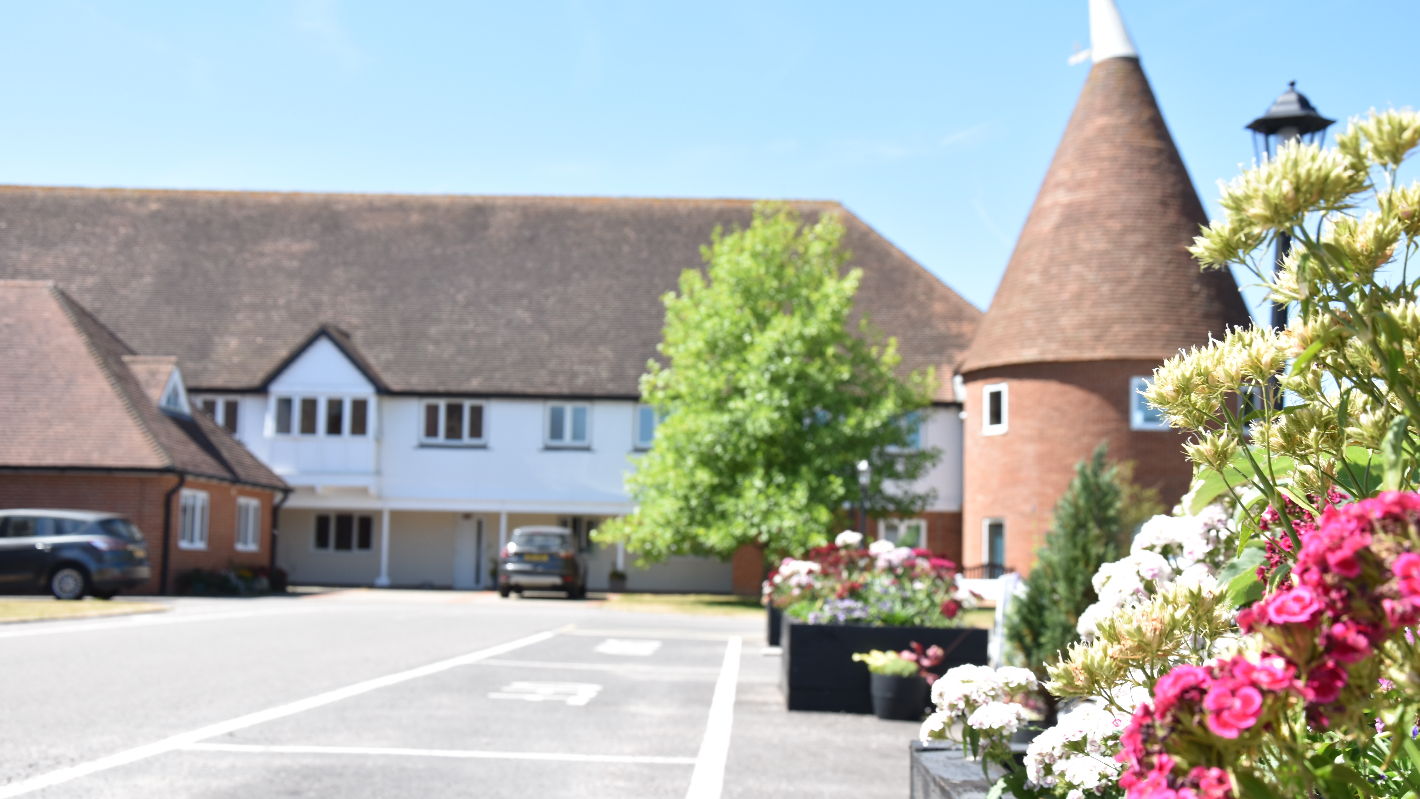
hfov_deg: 45.5
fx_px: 1694
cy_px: 417
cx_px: 701
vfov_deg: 26.5
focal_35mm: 45
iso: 100
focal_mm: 28
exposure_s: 1/160
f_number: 6.3
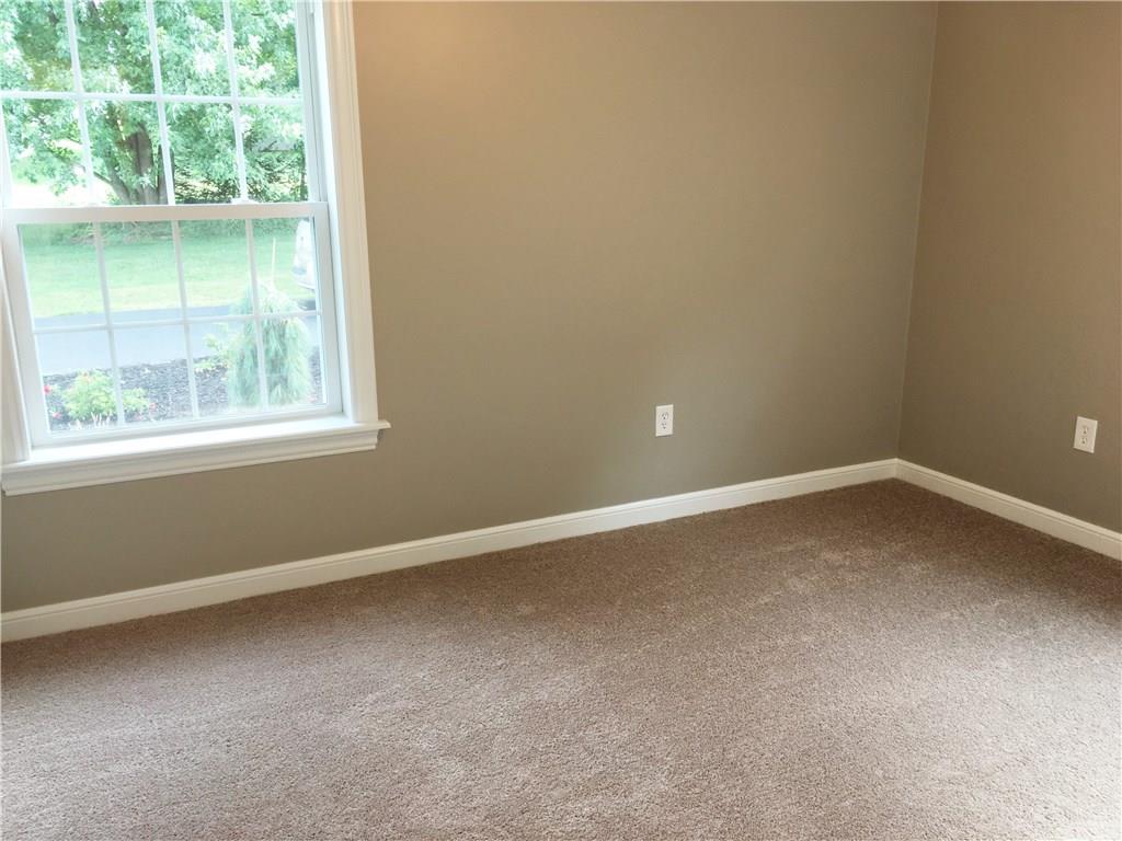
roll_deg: +0.7
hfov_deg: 61.7
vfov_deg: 48.2
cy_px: 420
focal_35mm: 29
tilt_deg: -14.2
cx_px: 561
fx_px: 940
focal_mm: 4.15
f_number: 2.2
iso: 32
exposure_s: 1/30
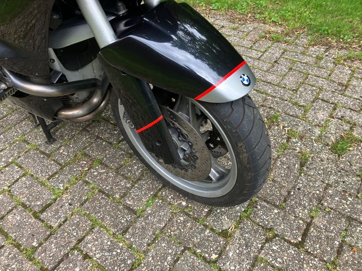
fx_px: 293
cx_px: 181
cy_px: 136
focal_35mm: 28
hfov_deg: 63.4
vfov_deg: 49.7
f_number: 1.8
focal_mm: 3.99
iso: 25
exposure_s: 1/121
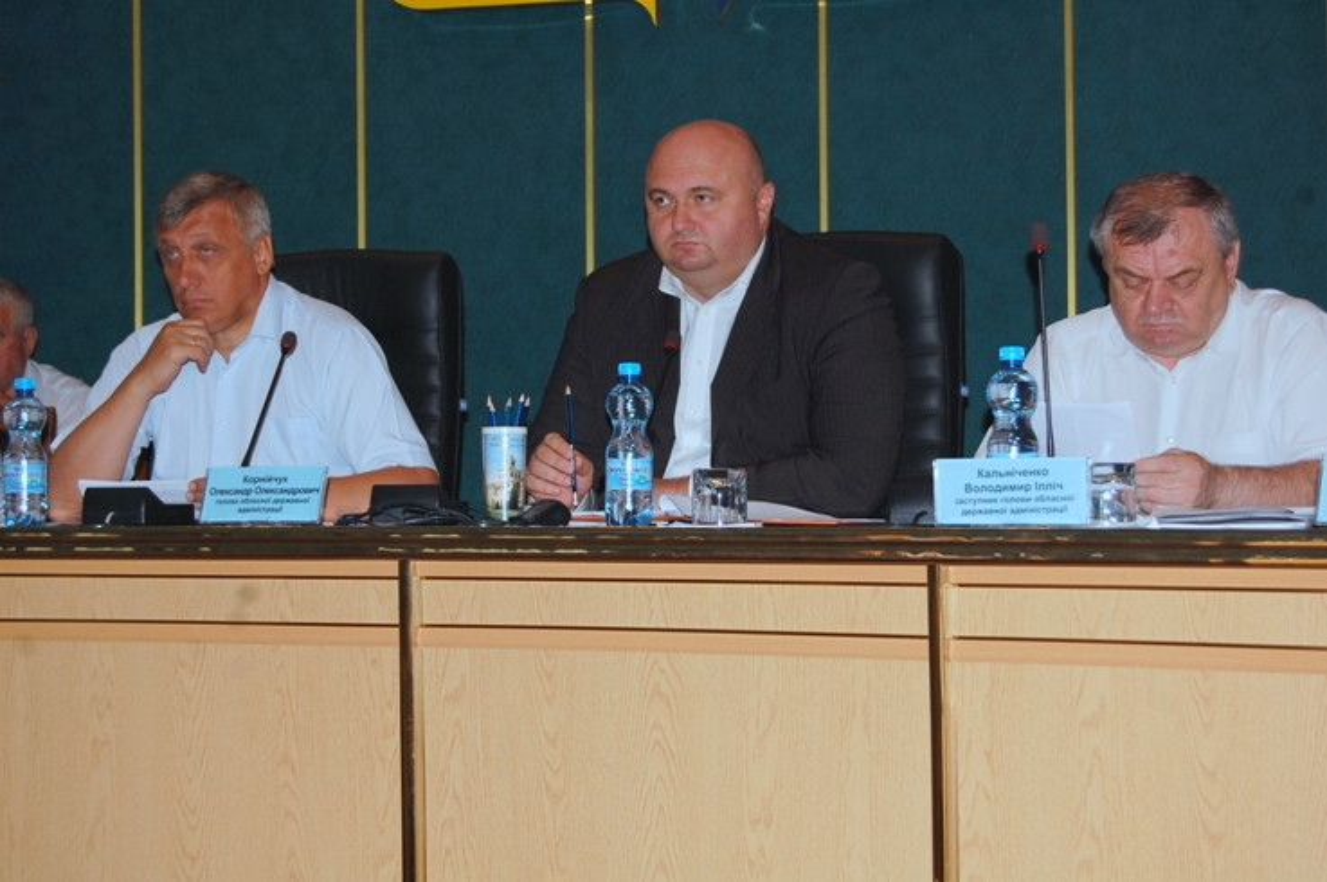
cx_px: 664
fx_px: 2486
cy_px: 441
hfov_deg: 29.9
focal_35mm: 68
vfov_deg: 20.1
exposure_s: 1/125
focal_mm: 45
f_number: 5.6
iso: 250
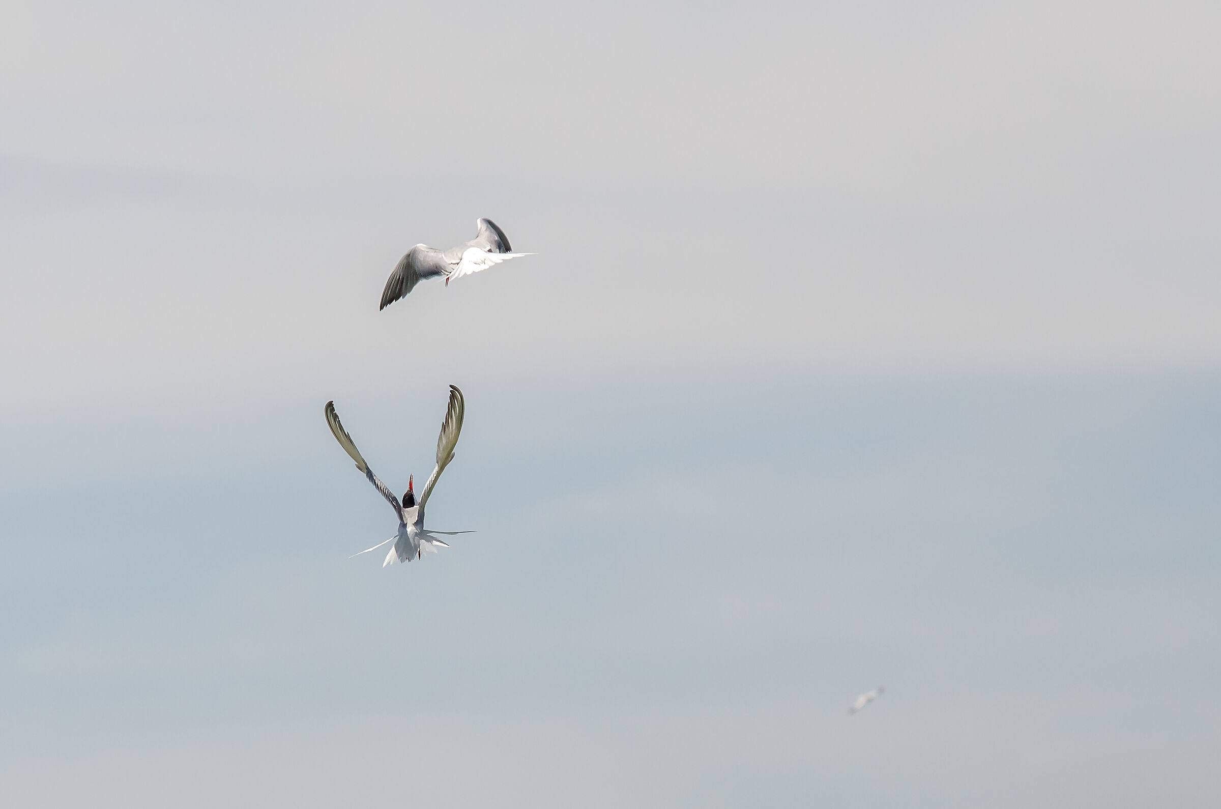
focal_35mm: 300
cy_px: 404
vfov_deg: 4.6
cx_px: 610
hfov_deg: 6.9
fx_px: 10155
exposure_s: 1/4000
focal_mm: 200
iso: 1250
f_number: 9
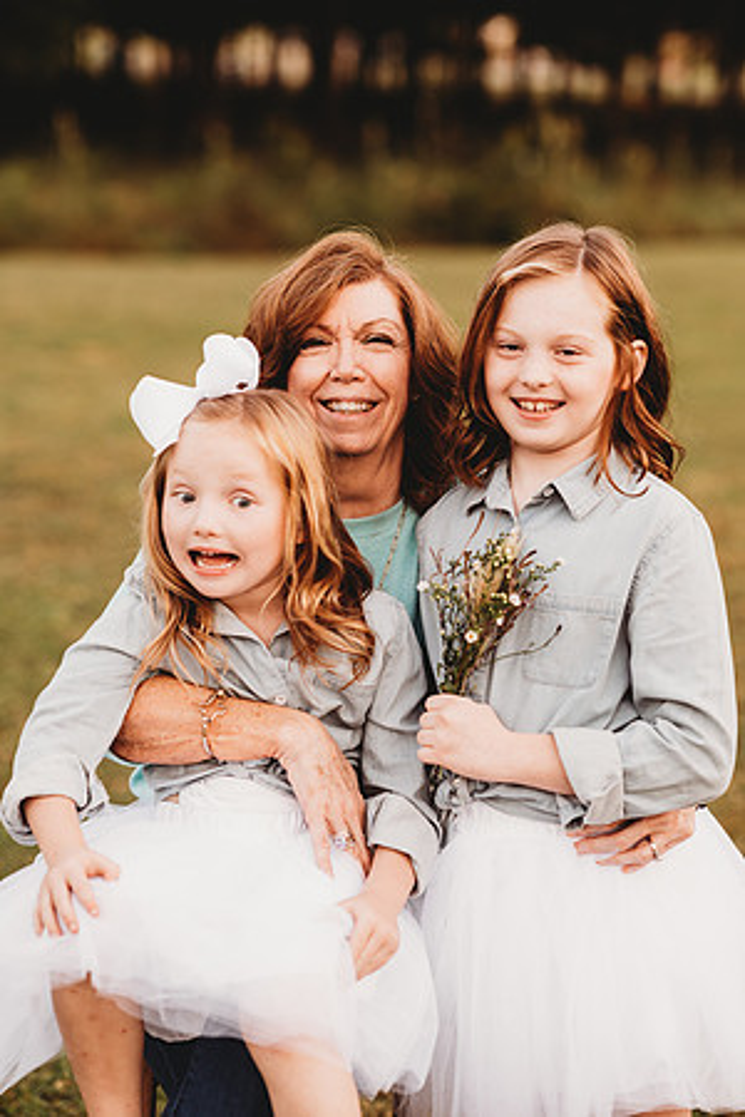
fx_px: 2638
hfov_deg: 16.1
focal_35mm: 85
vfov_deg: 23.9
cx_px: 372
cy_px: 558
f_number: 2.2
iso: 125
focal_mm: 85
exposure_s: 1/125
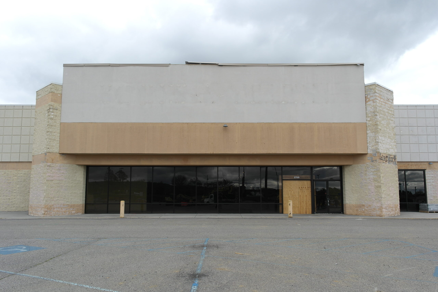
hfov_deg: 61.9
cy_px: 146
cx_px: 219
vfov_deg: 43.6
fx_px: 365
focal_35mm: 30
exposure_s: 1/200
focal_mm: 20
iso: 100
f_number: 5.6
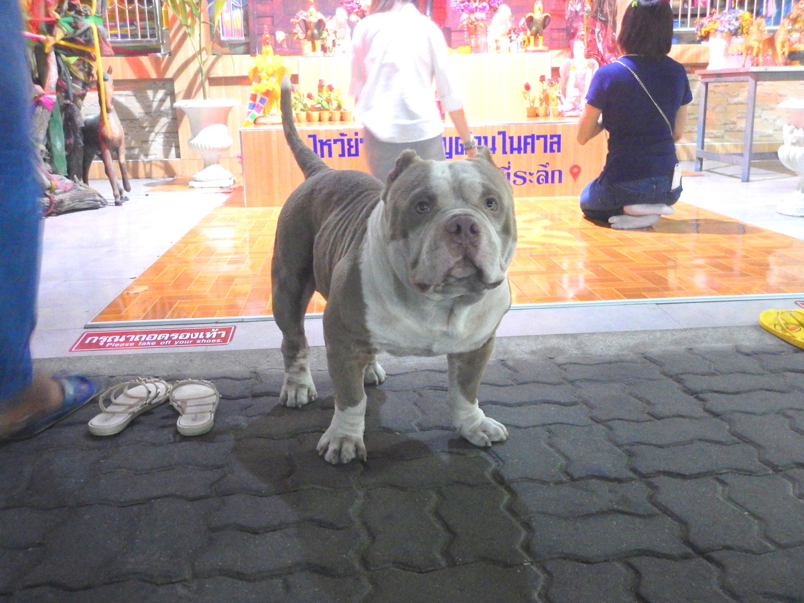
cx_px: 402
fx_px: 790
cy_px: 302
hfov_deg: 54.0
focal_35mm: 34
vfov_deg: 41.8
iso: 800
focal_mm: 6.1
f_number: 4.2
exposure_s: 1/5
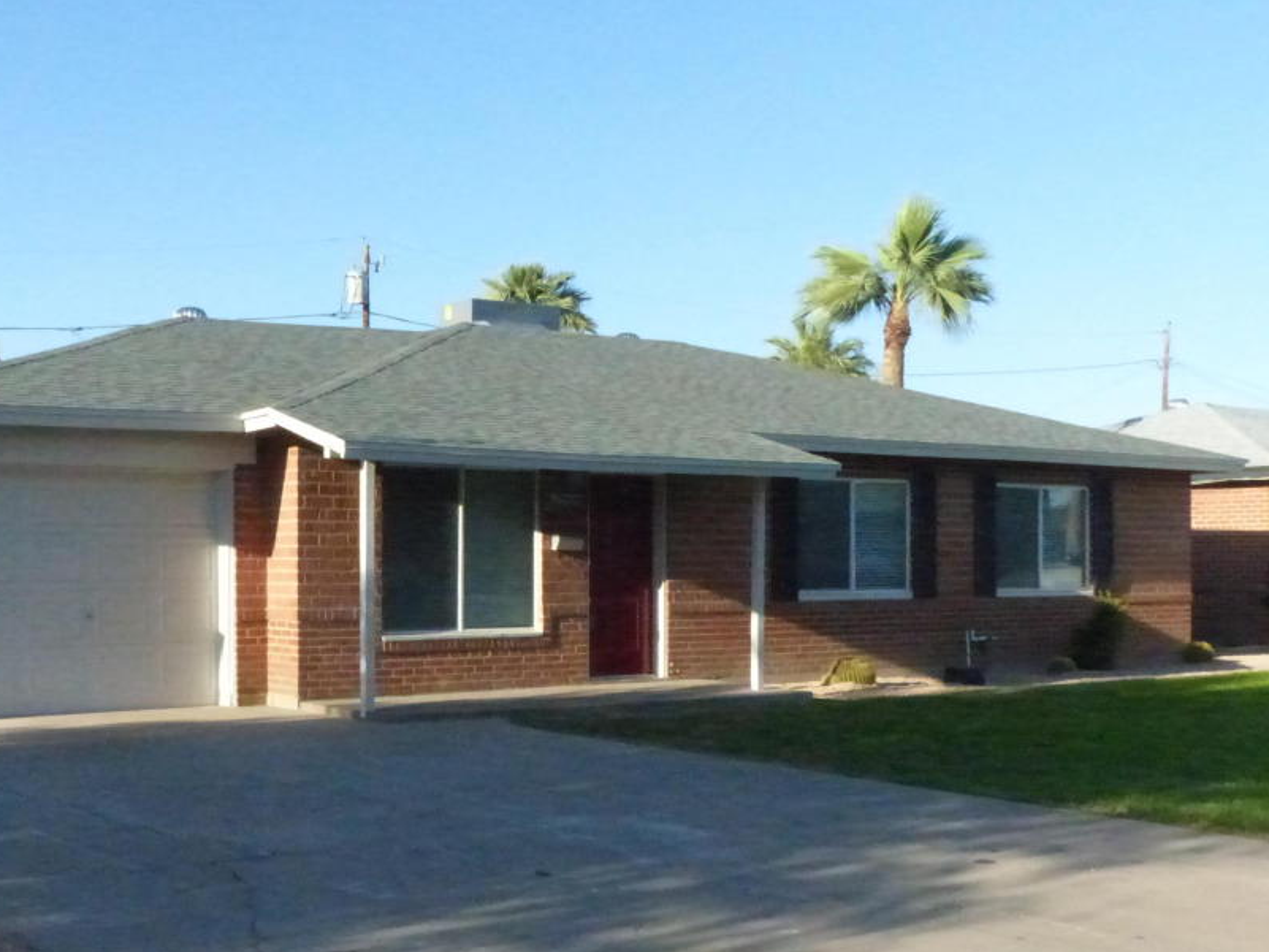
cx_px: 459
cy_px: 567
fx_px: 1687
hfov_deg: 40.9
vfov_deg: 31.4
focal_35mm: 46
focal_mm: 6.4
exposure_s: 1/4000
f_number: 8
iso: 3200
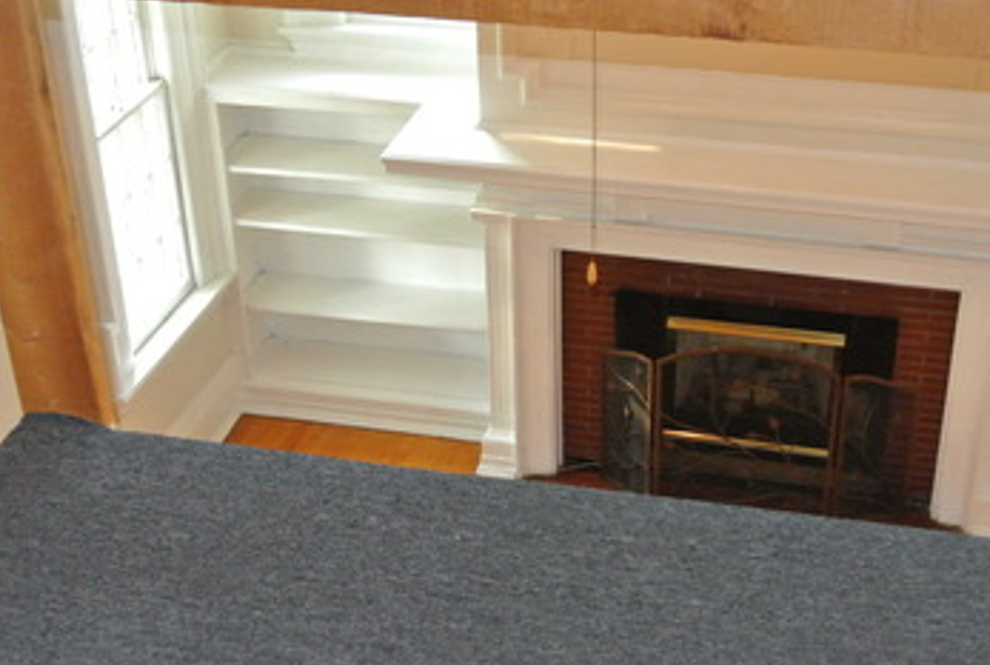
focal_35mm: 59
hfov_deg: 33.7
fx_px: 1626
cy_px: 421
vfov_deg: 23.0
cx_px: 608
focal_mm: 15.1
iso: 1600
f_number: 4.2
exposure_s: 1/60
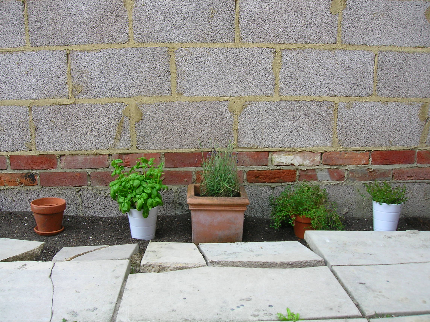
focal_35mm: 34
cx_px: 215
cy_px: 161
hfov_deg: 54.0
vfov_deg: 41.7
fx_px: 422
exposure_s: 1/35.7
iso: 50
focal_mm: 5.7
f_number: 4.9
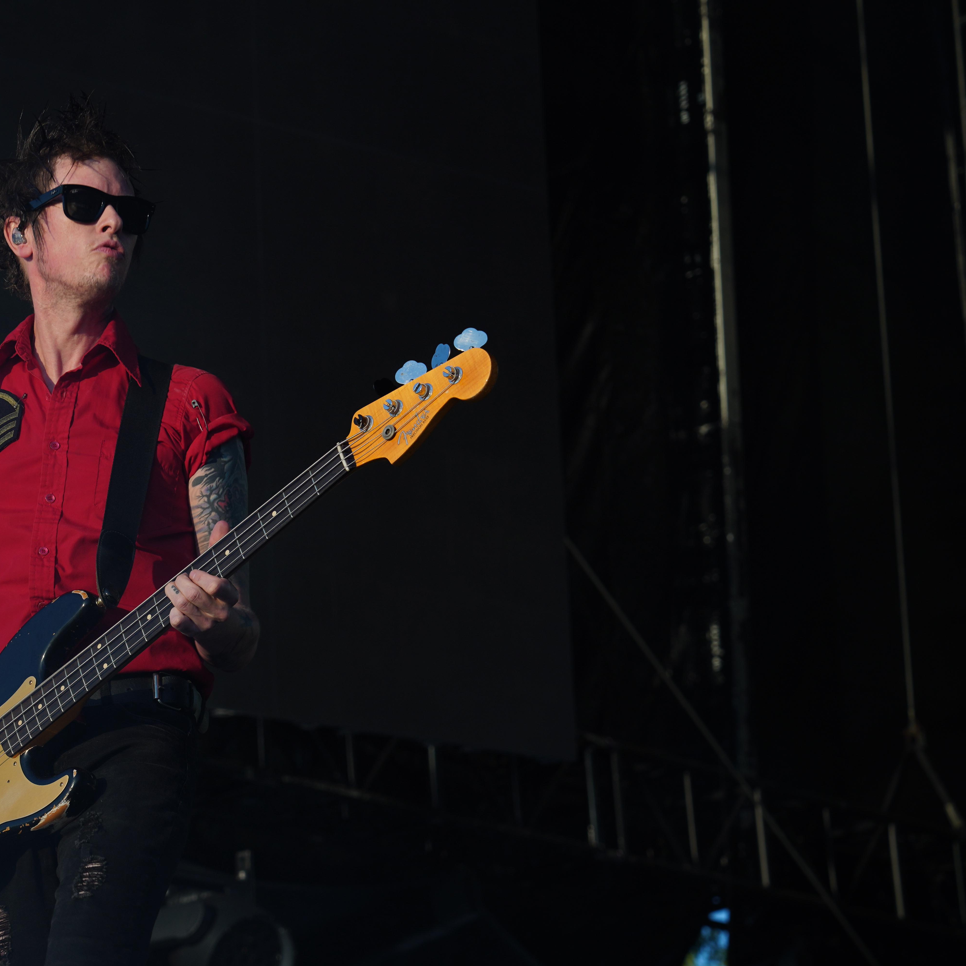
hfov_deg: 13.0
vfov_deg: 13.0
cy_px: 483
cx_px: 263
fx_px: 4231
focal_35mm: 134
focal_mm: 105
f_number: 7.1
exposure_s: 1/400
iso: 100
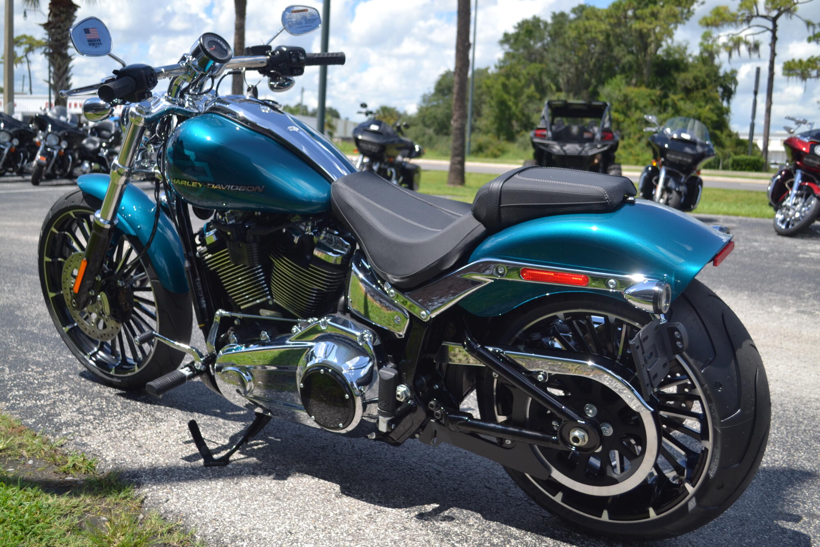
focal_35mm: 39
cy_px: 274
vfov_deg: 34.2
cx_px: 410
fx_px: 888
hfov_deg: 49.6
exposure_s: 1/500
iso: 100
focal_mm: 26
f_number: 4.2
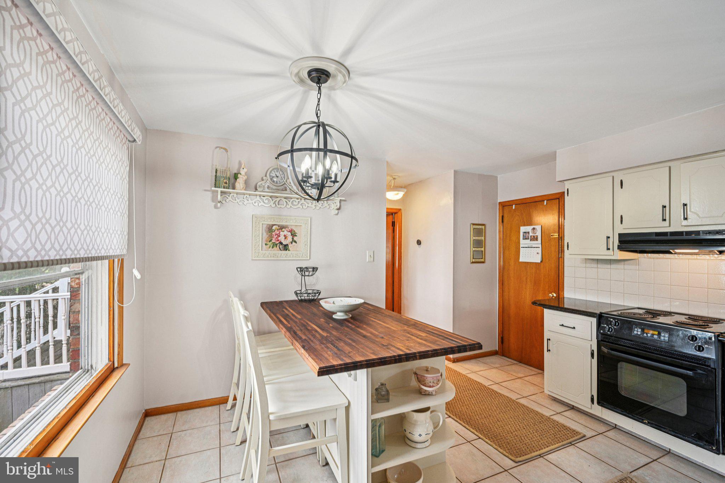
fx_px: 322
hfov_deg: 96.7
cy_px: 242
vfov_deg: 73.7
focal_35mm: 16
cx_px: 362
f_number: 8
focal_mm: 16
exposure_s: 1/20
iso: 400
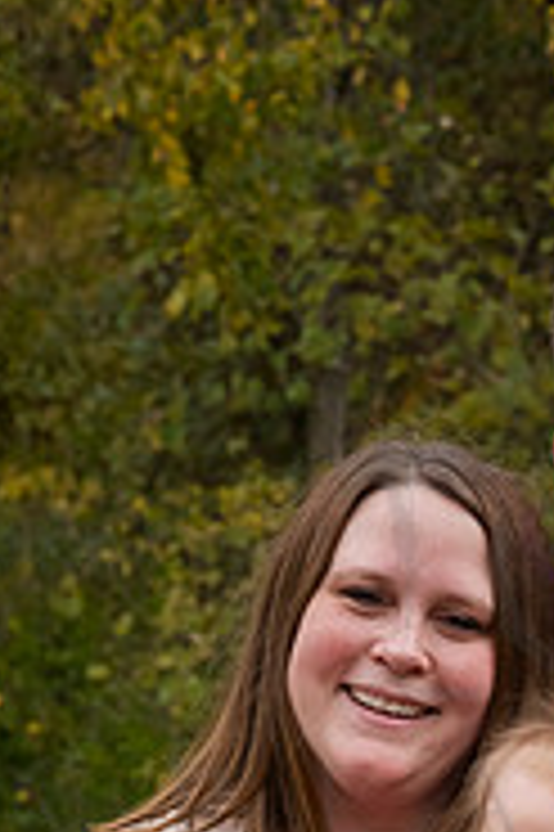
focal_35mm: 207
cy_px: 962
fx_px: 4787
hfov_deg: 6.6
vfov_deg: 9.8
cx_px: 613
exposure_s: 1/400
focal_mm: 85
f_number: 11
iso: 800
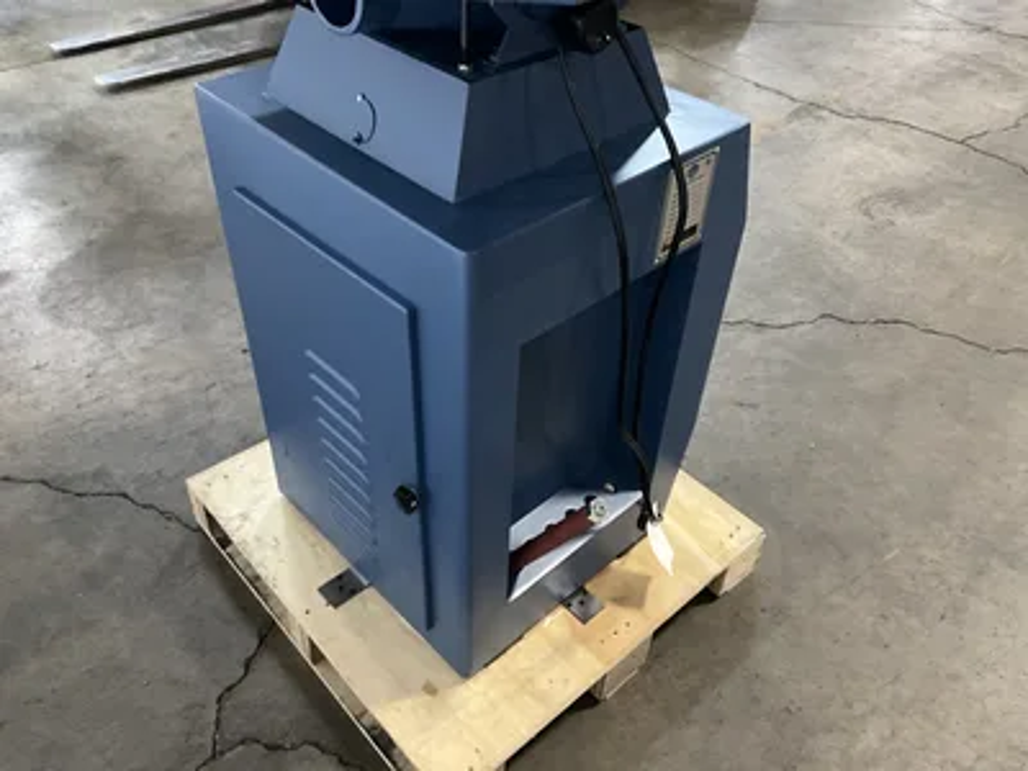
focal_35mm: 29
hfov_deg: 61.7
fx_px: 861
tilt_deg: -39.4
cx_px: 514
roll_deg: -3.0
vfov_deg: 48.2
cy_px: 386
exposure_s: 1/30
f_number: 1.8
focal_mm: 3
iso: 400
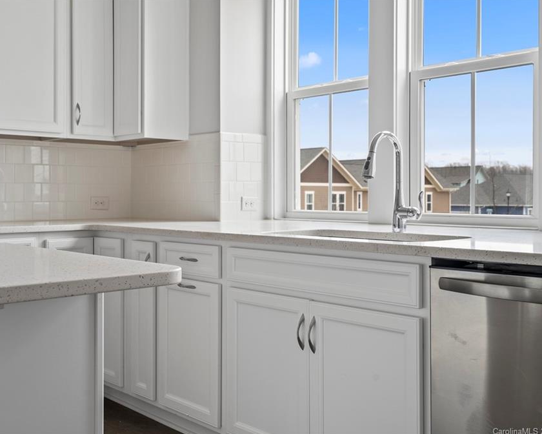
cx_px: 232
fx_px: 642
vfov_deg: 37.3
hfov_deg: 45.7
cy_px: 217
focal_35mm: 40
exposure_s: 1/8
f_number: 8
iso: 200
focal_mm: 35
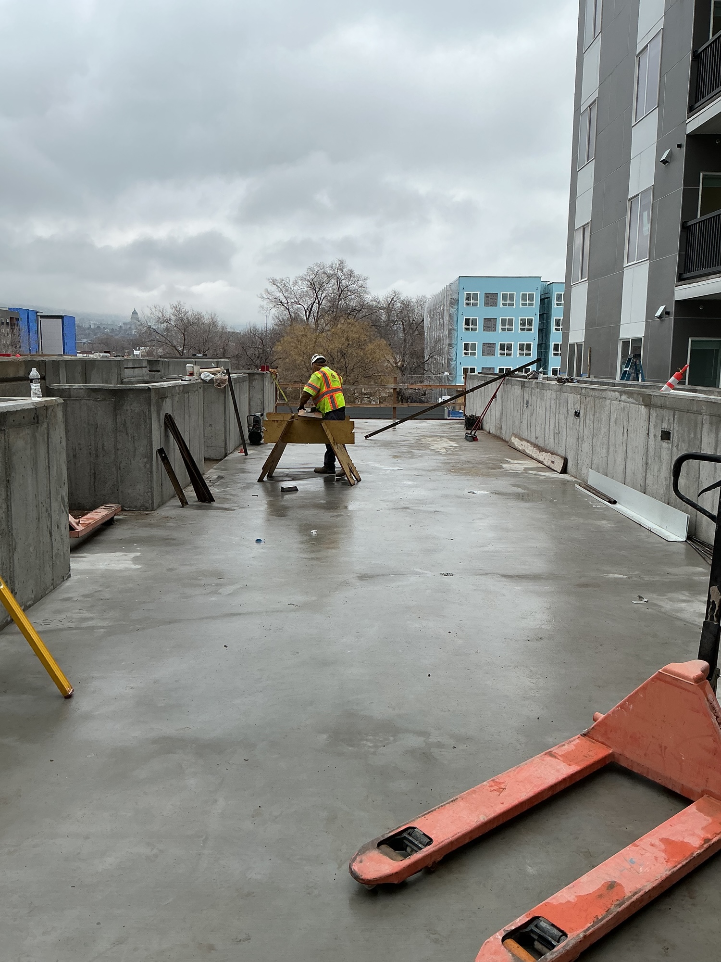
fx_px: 805
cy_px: 481
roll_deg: -0.9
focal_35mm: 29
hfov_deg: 48.2
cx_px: 360
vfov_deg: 61.7
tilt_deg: -8.0
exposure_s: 1/978
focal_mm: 3
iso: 25
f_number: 1.8
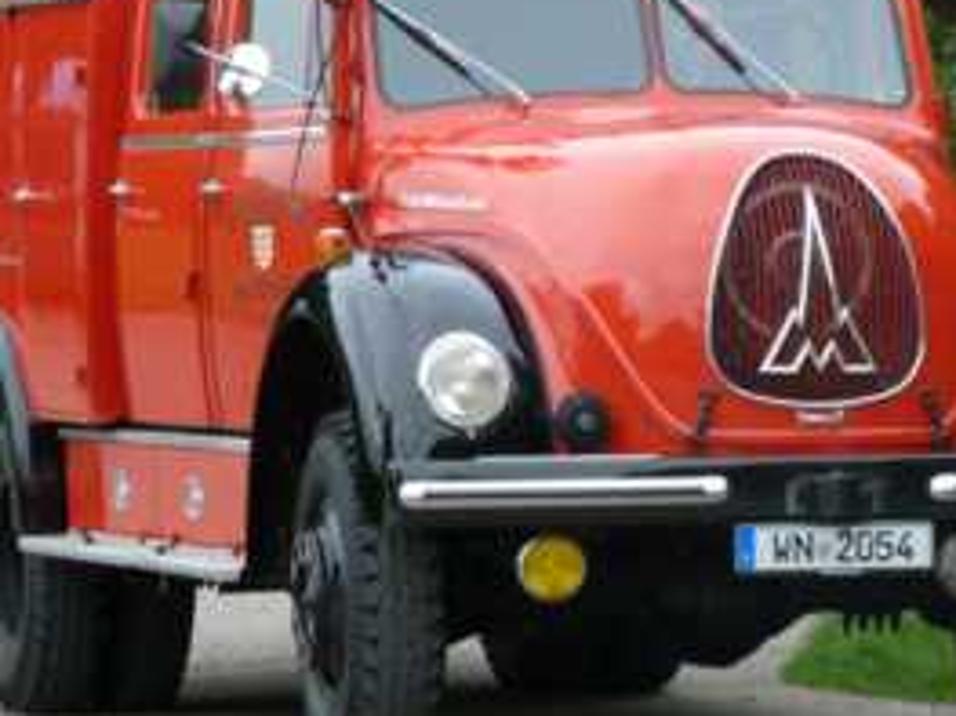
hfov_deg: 7.7
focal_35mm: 257
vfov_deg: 5.8
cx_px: 494
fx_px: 7094
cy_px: 316
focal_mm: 27.8
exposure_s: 1/250
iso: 320
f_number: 4.5
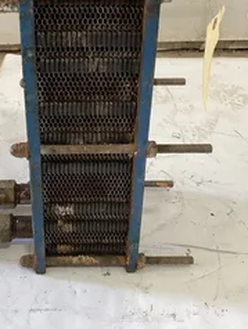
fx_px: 496
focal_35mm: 52
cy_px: 70
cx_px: 71
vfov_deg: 35.7
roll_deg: +1.9
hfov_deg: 27.8
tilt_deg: -29.5
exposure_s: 1/50
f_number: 2.4
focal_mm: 3.3
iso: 100
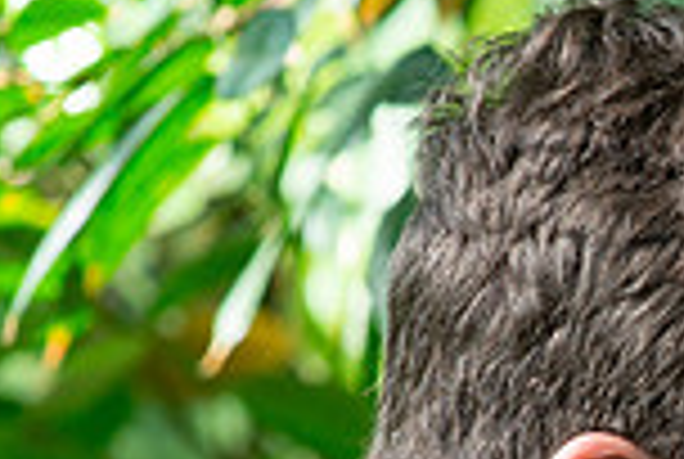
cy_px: 691
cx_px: 1148
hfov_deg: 6.2
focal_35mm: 324
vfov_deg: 4.2
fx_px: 6168
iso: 1000
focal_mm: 85
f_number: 4.5
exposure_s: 1/160
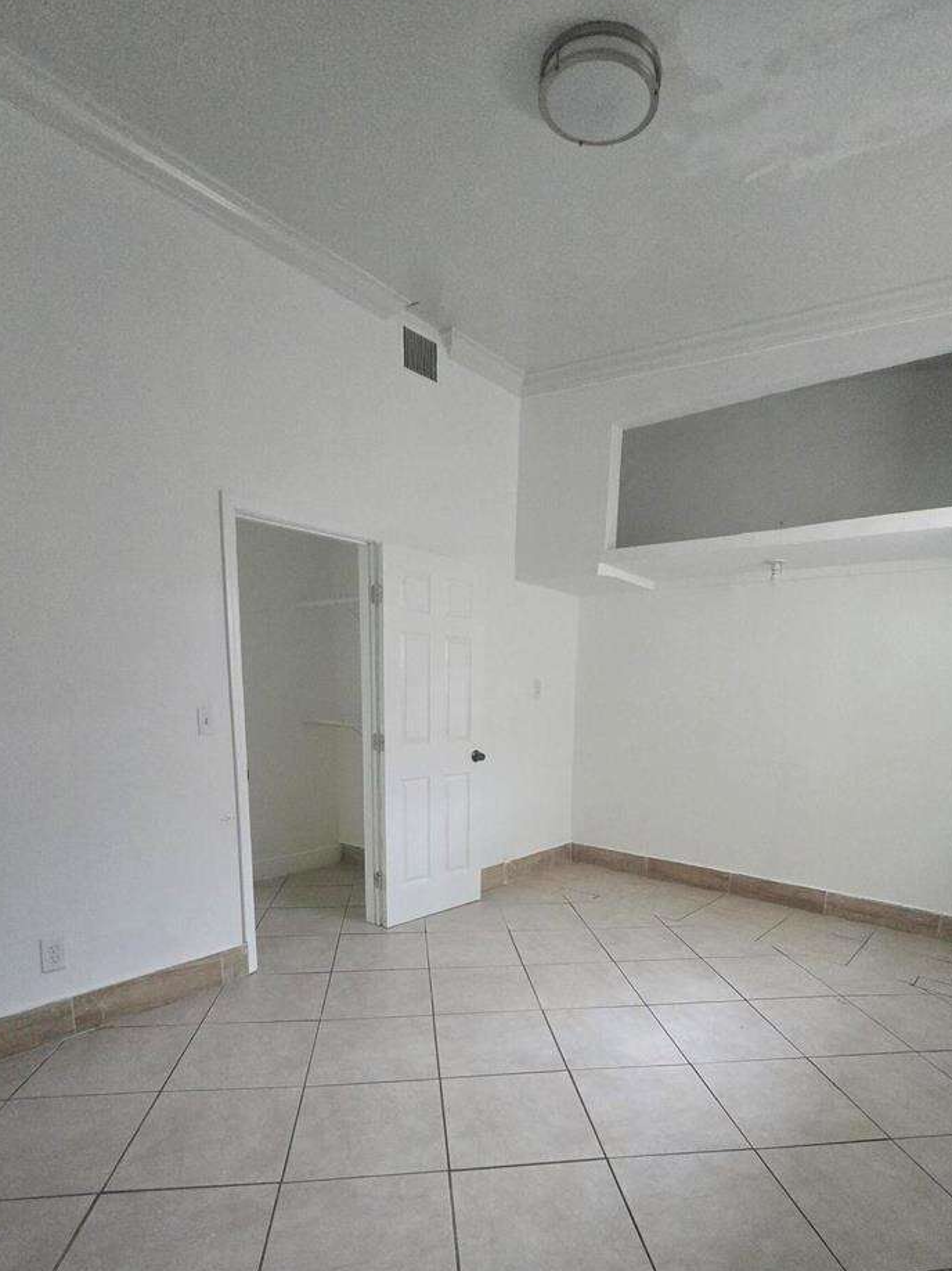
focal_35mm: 17
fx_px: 624
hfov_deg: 74.7
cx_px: 498
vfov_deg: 88.9
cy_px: 809
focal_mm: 2.2
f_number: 2.2
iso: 800
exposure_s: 1/60
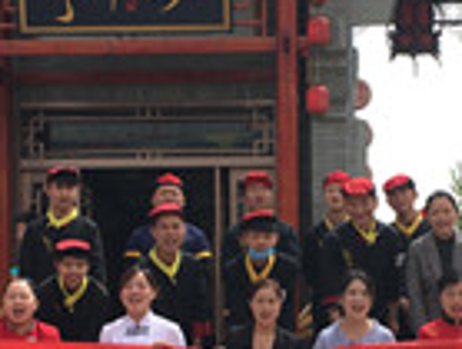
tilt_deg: +4.1
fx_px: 1392
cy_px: 288
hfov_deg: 18.8
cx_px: 292
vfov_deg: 14.2
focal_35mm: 104
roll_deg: +1.0
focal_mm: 4.15
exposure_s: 1/905
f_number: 2.2
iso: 25
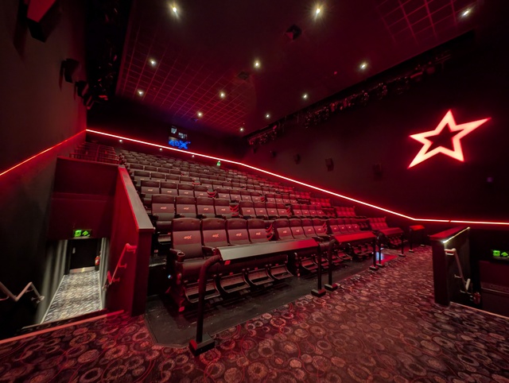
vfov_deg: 94.6
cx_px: 254
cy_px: 192
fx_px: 177
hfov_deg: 110.5
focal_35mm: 12
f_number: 1.95
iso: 196
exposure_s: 1/7.58
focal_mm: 2.23
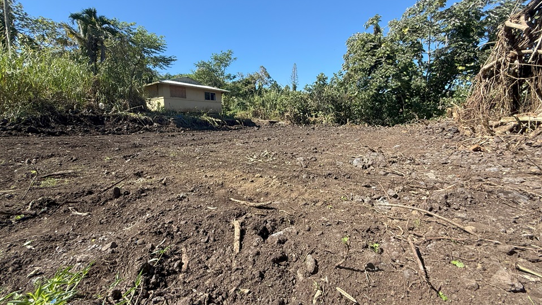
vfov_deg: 67.0
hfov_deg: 99.4
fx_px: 230
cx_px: 267
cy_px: 142
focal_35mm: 16
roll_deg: +2.3
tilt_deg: -3.6
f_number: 2.2
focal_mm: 2.22
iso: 50
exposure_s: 1/760
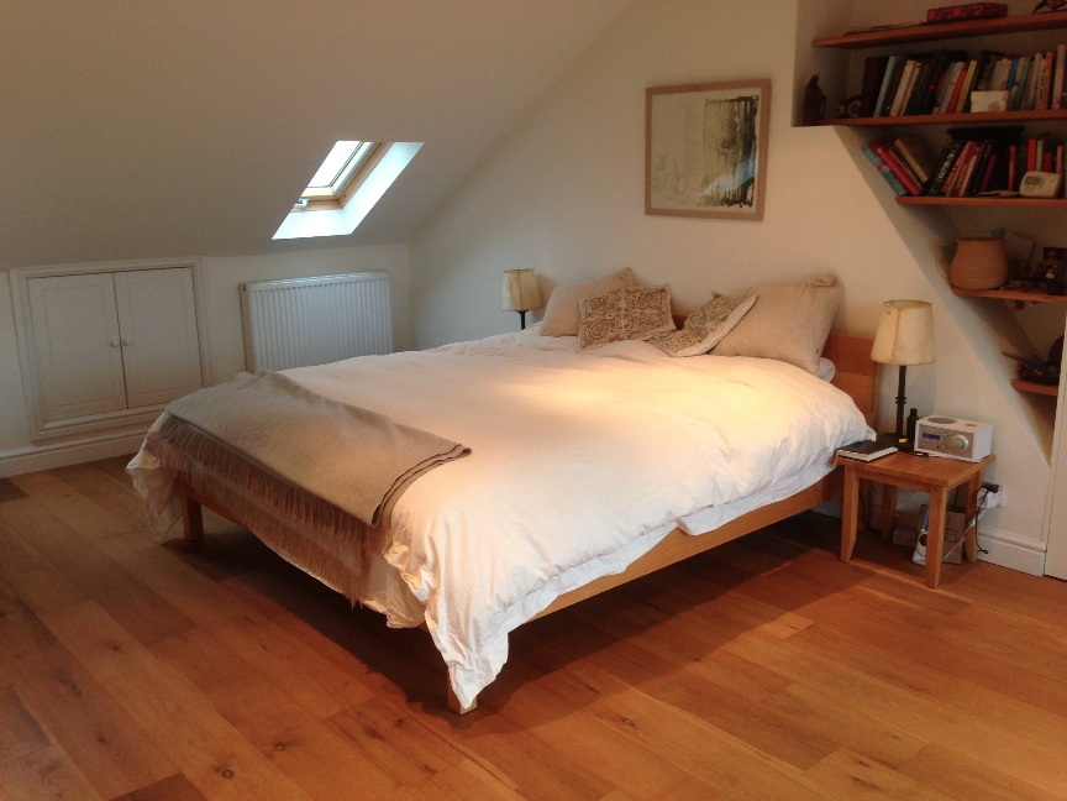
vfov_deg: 42.9
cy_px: 400
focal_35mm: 33
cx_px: 534
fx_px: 1017
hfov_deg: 55.4
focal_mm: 4.13
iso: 80
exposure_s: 1/20
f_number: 2.4
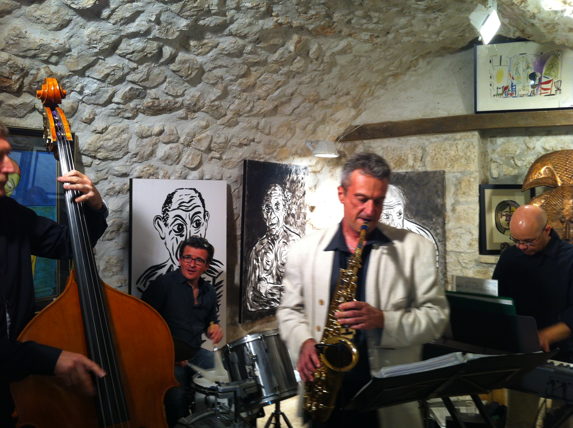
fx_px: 578
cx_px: 286
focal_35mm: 35
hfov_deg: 52.7
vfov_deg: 40.6
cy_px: 214
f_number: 2.8
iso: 80
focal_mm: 3.85
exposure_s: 1/26
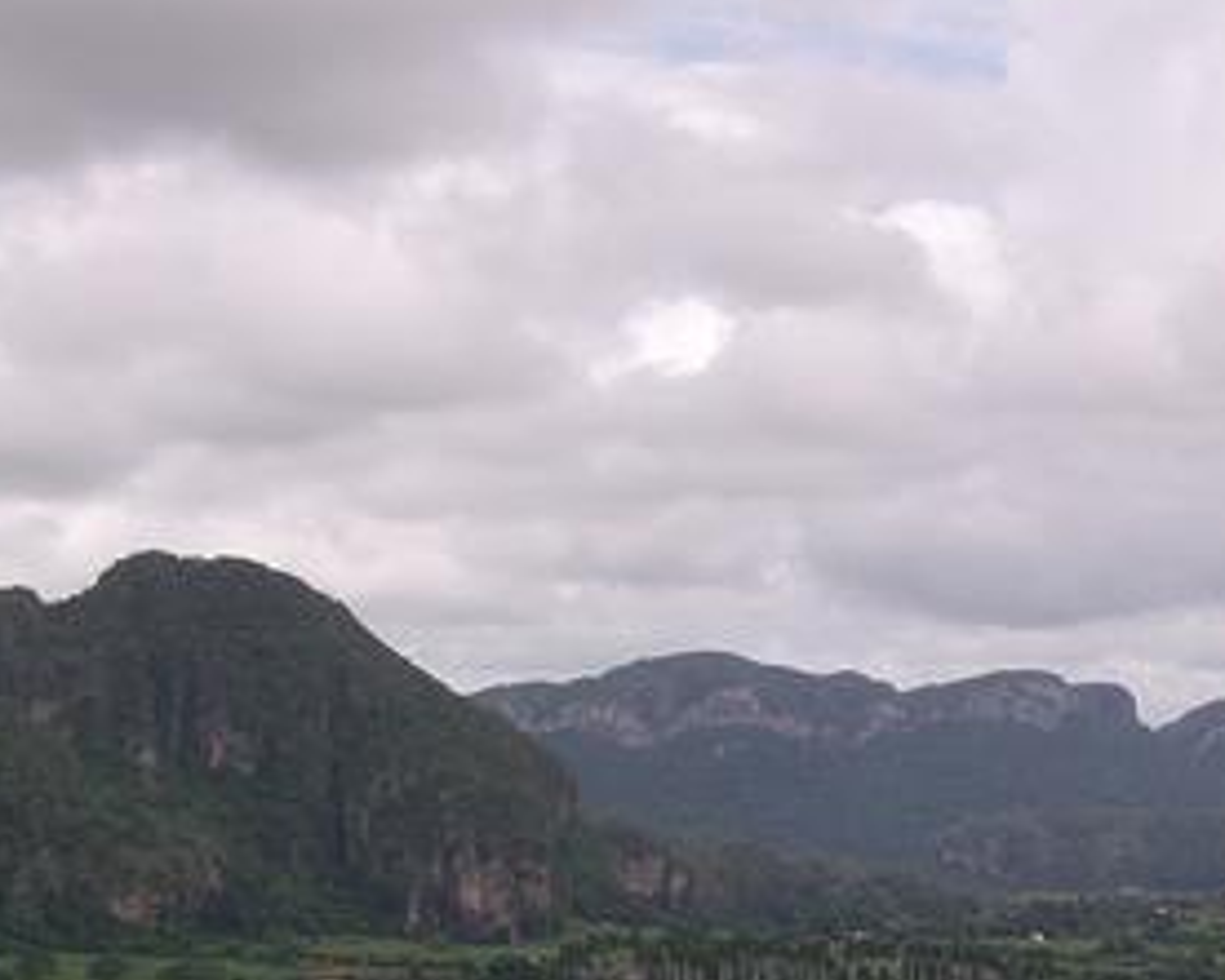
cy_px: 803
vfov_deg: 11.9
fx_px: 4679
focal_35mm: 129
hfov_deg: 14.8
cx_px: 937
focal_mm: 11.8
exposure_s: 1/640
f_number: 5
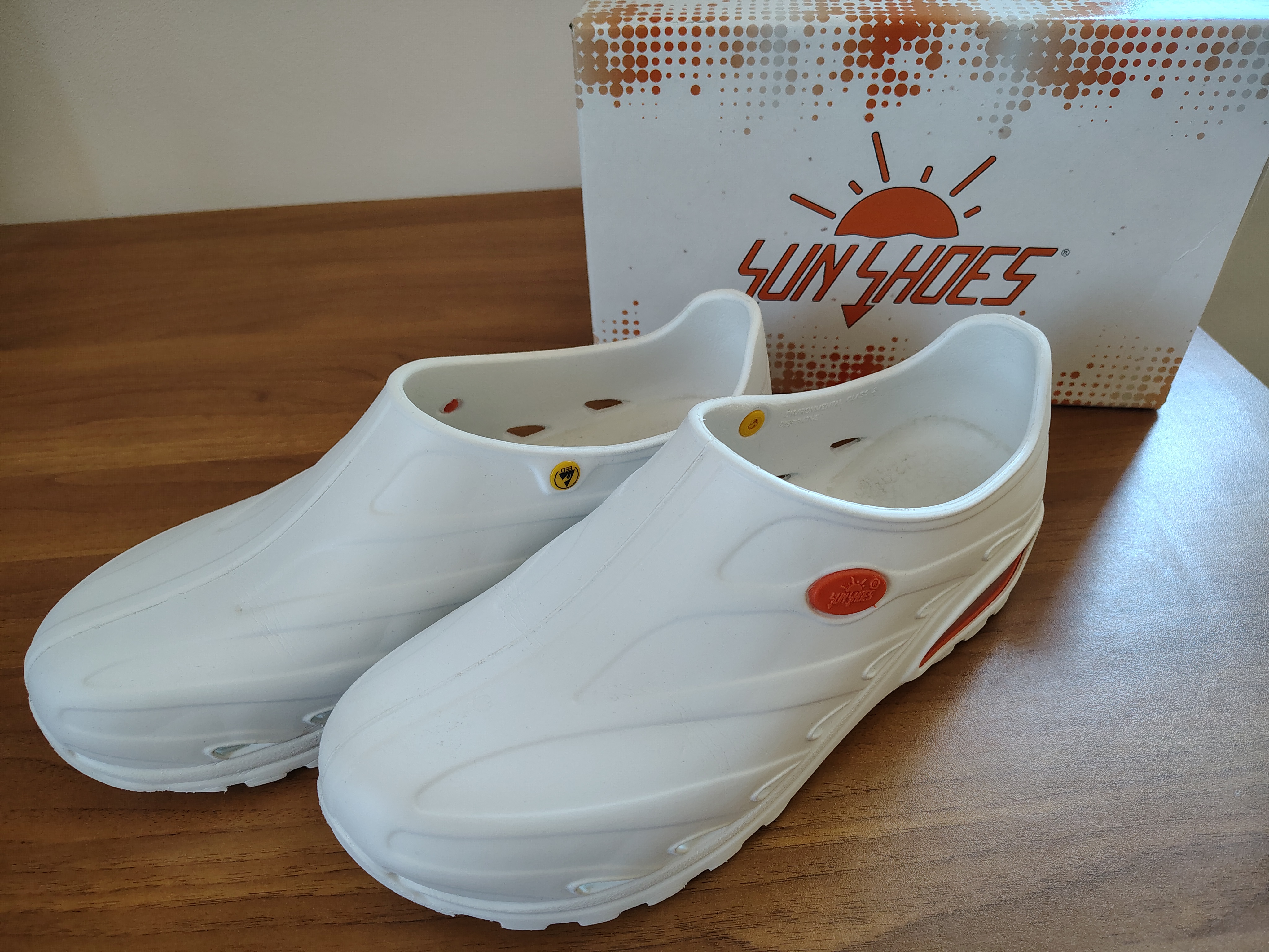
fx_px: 880
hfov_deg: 71.6
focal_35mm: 24
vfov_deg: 56.8
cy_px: 476
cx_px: 634
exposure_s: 1/120
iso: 690
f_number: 1.8
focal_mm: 5.56
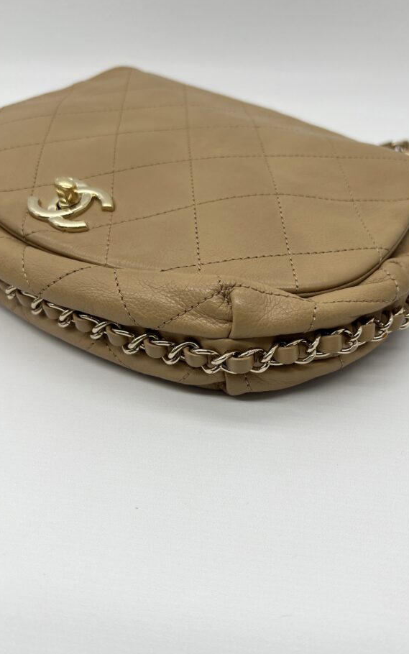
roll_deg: +1.0
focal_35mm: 31
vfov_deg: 61.2
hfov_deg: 40.5
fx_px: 553
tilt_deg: -36.7
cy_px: 326
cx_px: 234
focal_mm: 5.7
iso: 40
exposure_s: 1/240
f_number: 1.5
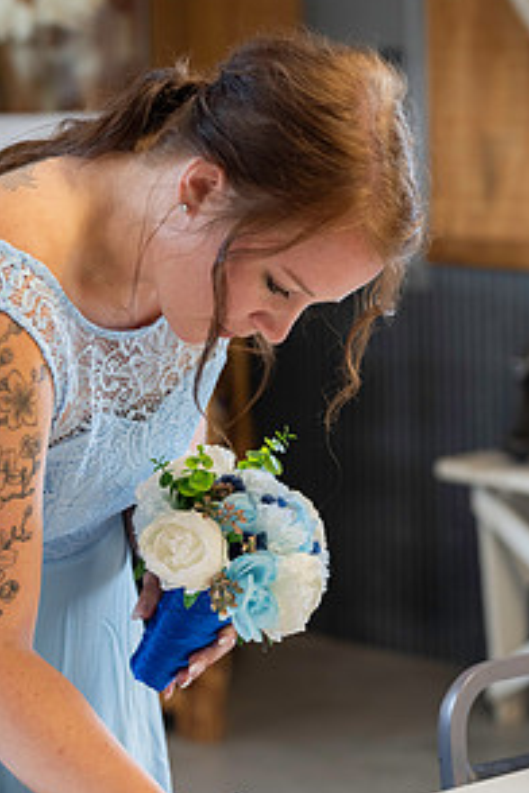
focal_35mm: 130
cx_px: 251
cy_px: 502
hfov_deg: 10.5
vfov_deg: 15.7
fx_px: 2865
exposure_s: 1/125
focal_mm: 85
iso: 640
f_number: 3.5
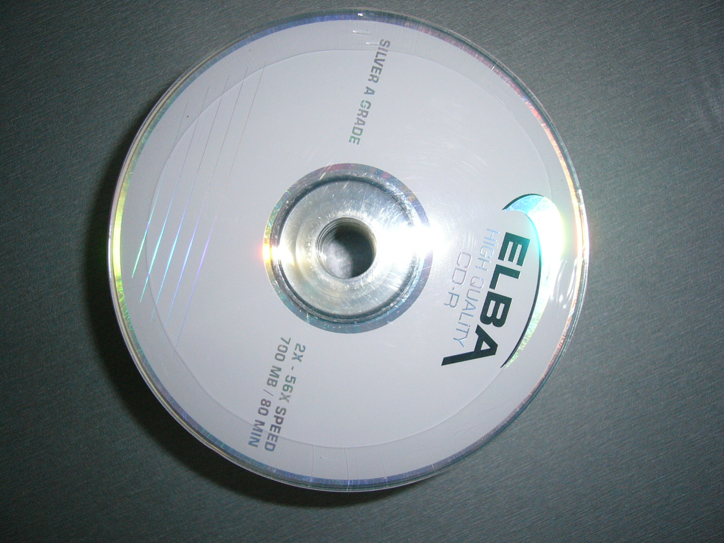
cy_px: 272
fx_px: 732
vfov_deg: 40.7
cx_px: 362
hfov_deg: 52.6
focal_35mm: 35
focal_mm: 5.8
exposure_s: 1/60
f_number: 2.8
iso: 100
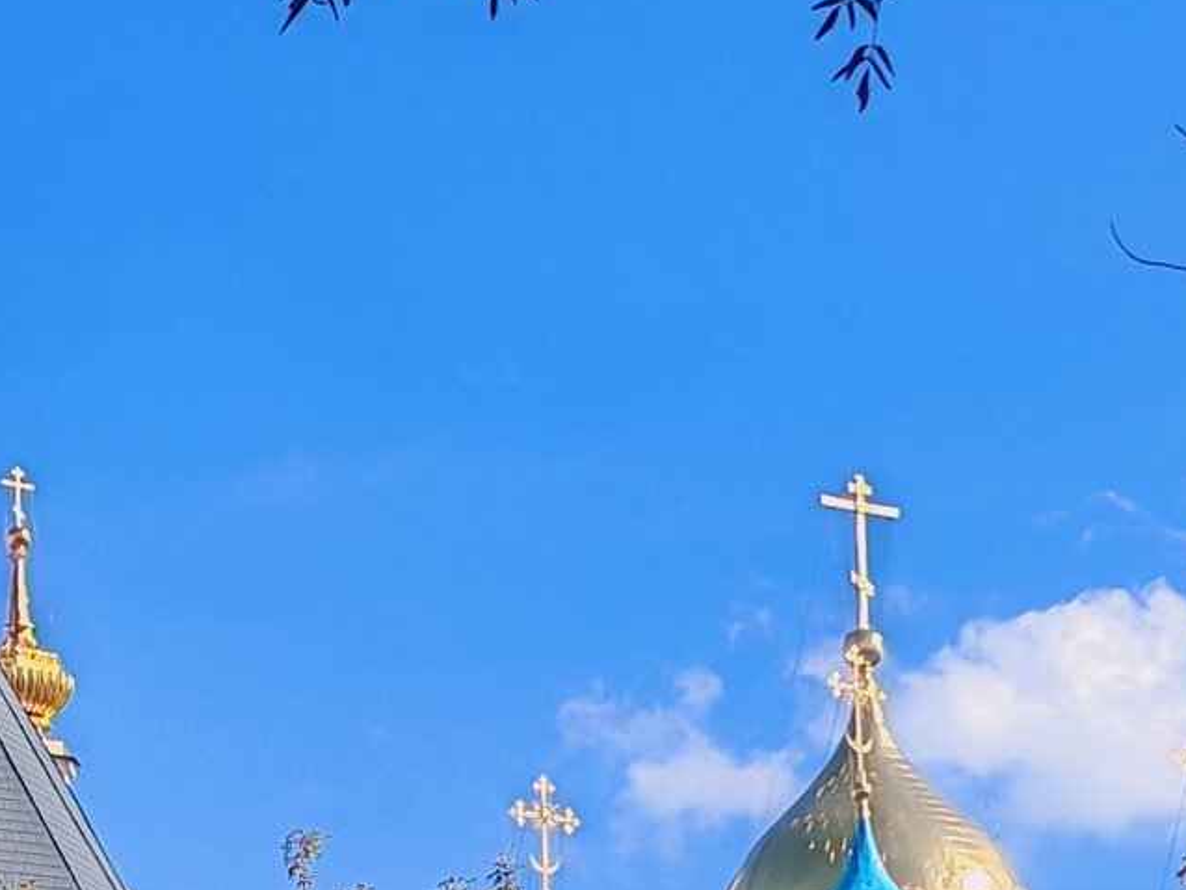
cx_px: 348
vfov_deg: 9.5
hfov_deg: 12.8
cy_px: 1136
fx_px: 5278
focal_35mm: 154
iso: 50
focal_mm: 5.52
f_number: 1.95
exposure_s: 1/1700
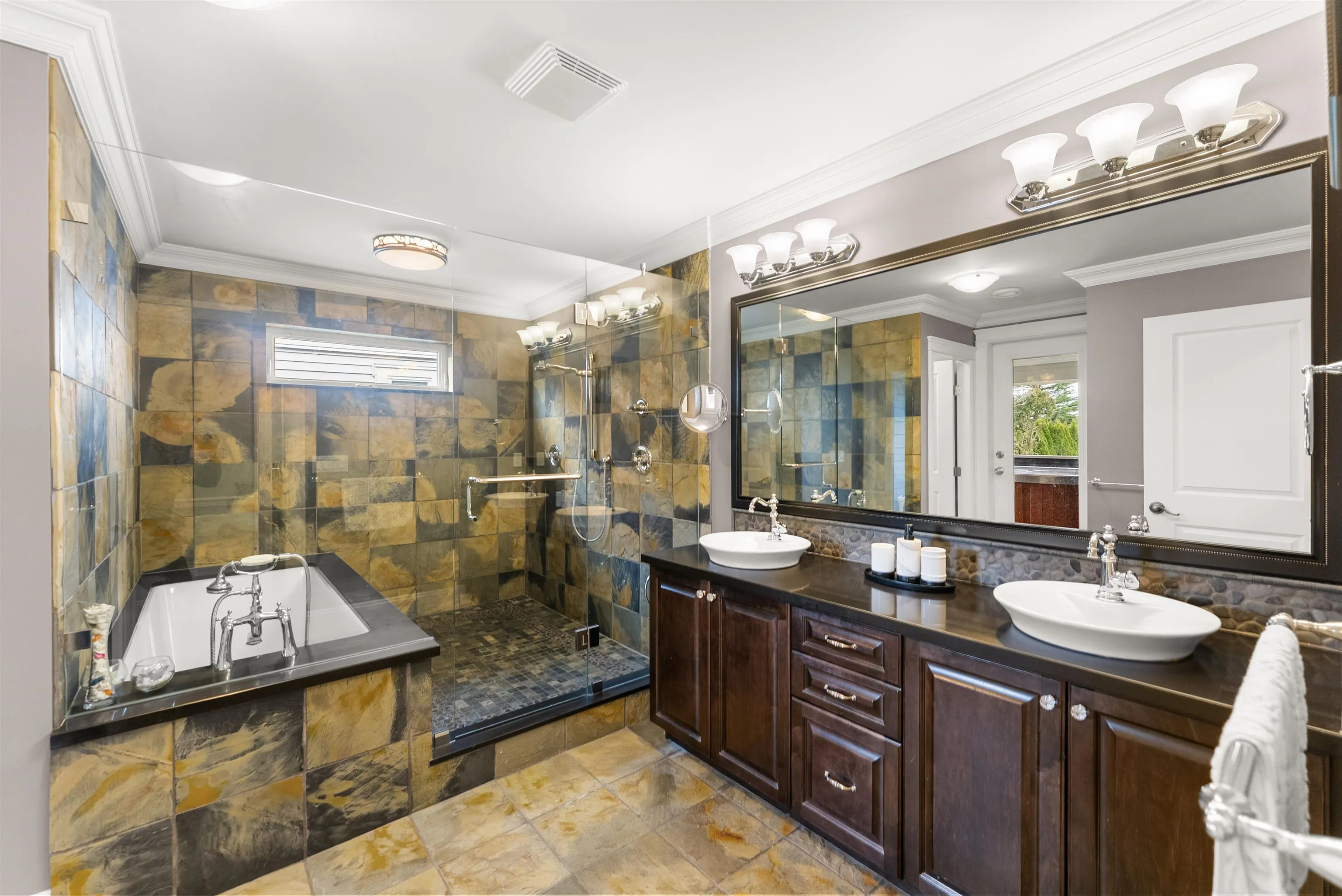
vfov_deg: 77.8
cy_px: 448
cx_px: 671
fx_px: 556
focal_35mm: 15
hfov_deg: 100.7
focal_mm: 14.9
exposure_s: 1/3
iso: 500
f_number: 6.3
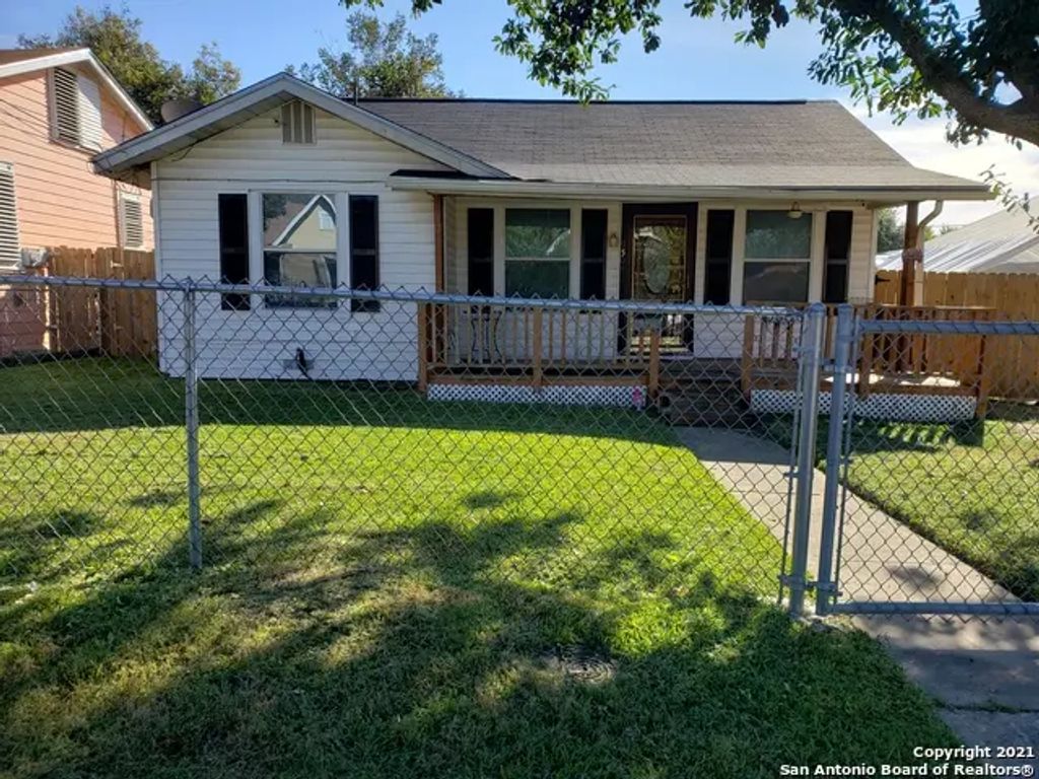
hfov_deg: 67.3
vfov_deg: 53.1
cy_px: 390
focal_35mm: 26
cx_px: 520
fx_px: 780
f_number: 2.4
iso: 50
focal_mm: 4.3
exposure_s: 1/887
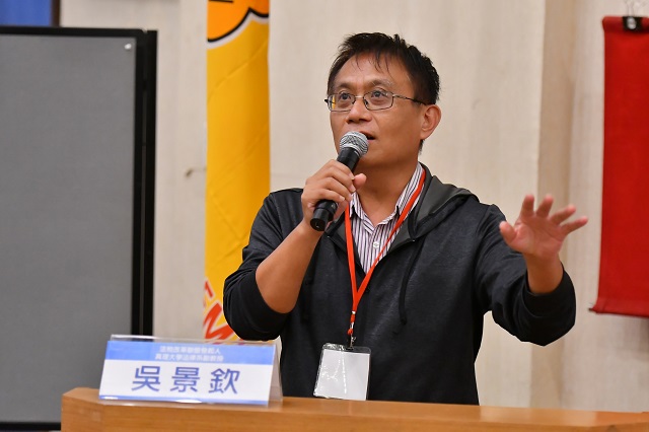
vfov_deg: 8.7
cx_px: 324
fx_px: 2838
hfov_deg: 13.0
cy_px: 216
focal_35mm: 158
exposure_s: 1/200
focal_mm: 105
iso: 5000
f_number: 2.8
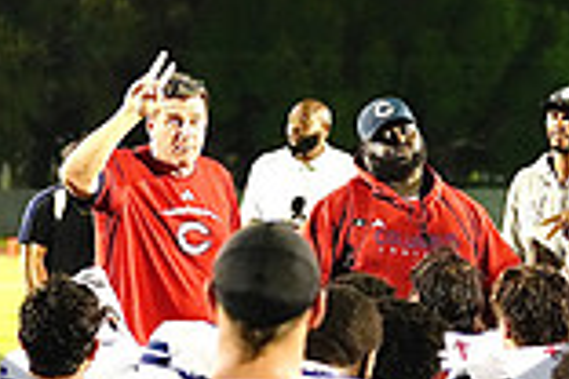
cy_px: 104
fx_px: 4125
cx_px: 259
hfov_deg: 7.9
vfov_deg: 5.3
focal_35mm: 261
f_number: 2.8
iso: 10000
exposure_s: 1/400
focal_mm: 70
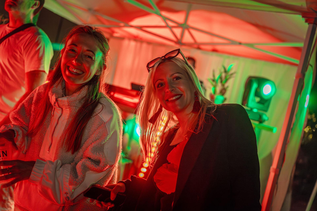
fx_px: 308
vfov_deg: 37.9
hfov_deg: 54.4
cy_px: 106
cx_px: 158
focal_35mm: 35
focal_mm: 35
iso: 3200
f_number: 2
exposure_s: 1/160
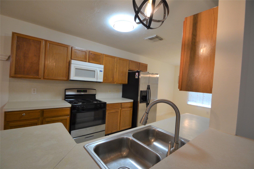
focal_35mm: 15
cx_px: 127
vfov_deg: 77.3
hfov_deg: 100.4
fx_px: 106
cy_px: 84
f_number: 4
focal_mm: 10
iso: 400
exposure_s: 1/60
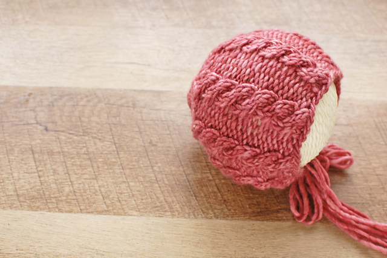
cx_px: 194
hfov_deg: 37.9
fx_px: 564
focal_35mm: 52
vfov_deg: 25.7
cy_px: 129
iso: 400
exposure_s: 1/20
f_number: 5.6
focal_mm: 35
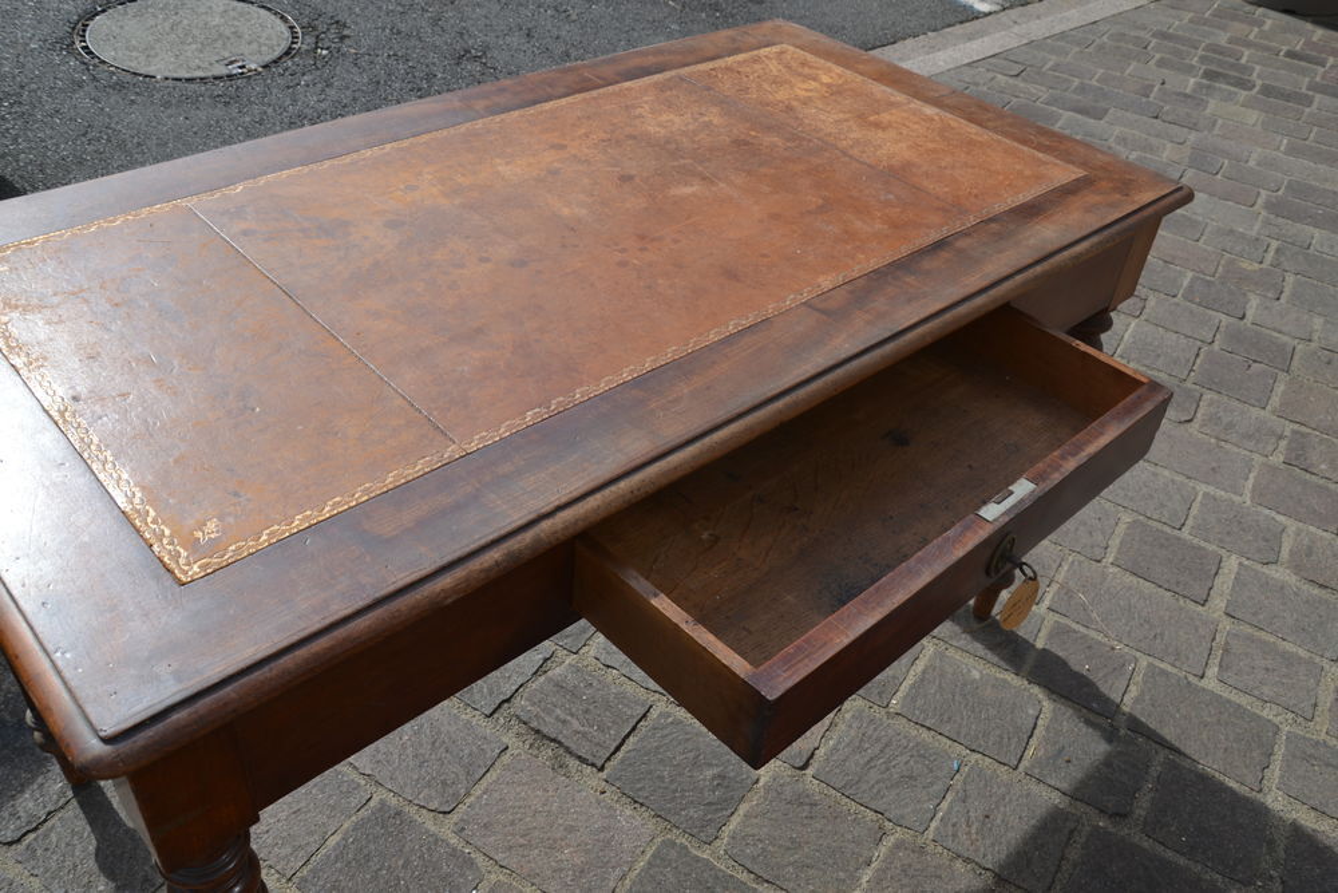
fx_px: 1171
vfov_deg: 41.7
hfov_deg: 59.5
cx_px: 669
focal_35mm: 32
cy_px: 446
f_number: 8
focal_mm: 21
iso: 100
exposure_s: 1/250
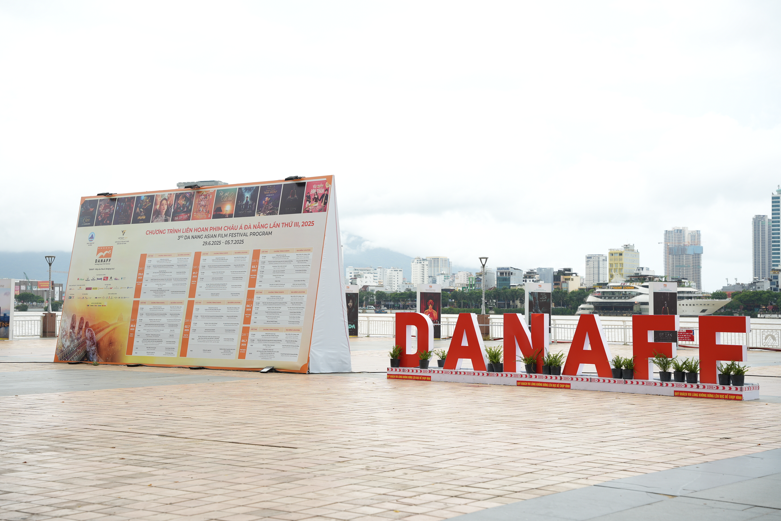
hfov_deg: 38.5
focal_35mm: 52
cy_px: 260
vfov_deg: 26.2
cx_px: 390
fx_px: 1119
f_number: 4
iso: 125
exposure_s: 1/320
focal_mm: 51.6
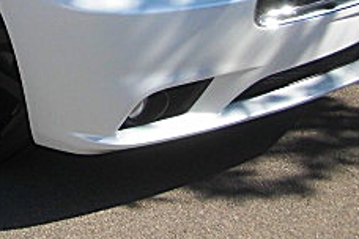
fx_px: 1047
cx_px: 2
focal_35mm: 105
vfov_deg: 12.7
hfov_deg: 18.9
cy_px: -52
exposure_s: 1/800
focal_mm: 6.3
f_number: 2.8
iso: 50
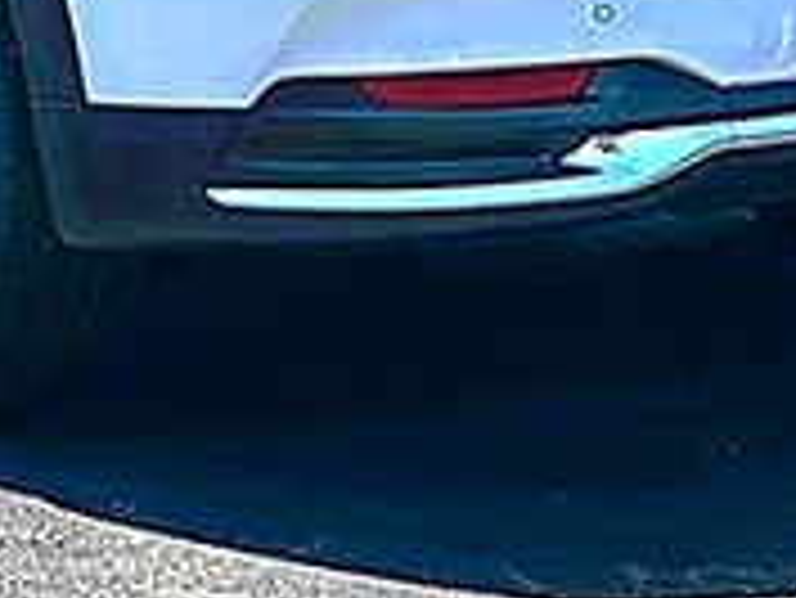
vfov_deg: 9.4
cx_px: 126
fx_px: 3544
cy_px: -326
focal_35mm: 154
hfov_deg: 12.7
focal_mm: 6.86
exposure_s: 1/4386
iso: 80
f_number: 1.78
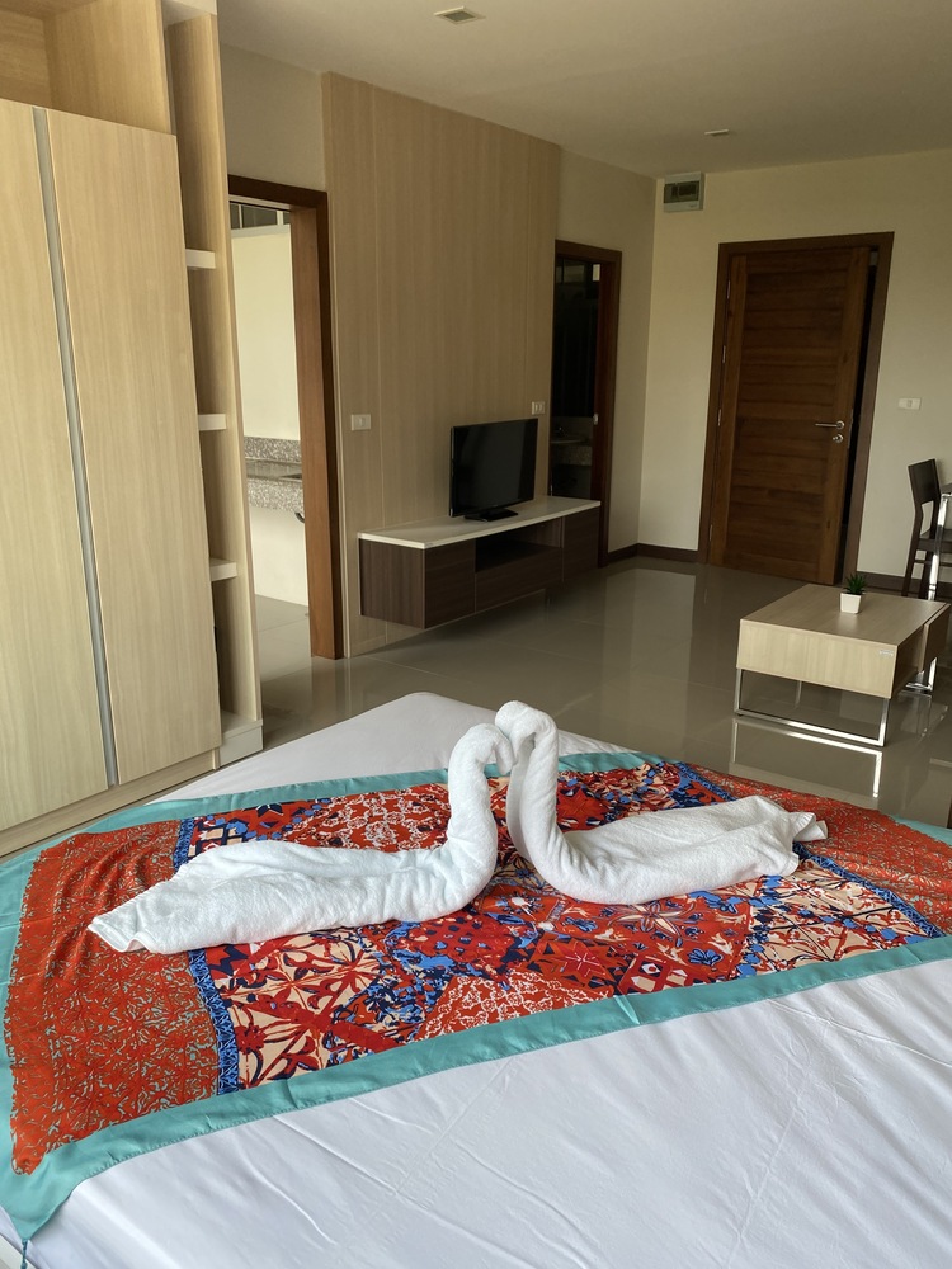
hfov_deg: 53.1
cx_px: 476
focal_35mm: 26
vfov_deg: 67.3
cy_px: 634
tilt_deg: -15.8
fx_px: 953
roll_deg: -0.1
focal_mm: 4.25
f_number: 1.8
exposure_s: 1/121
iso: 64
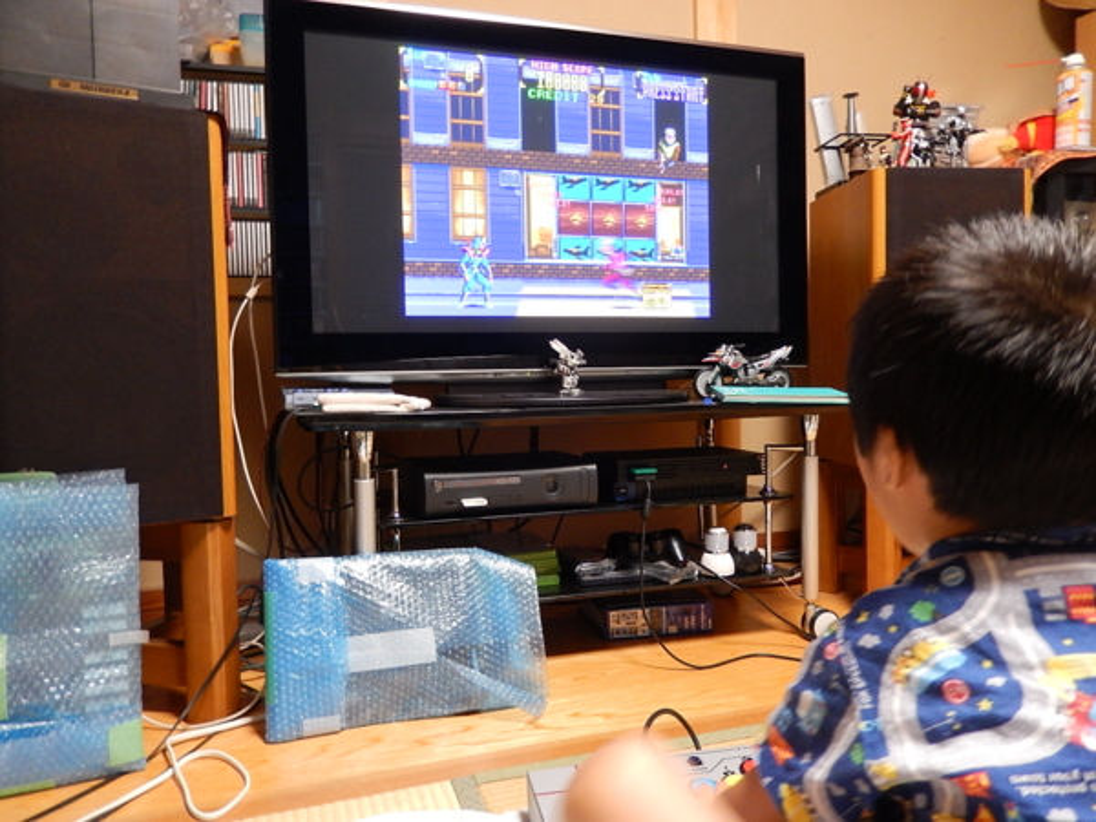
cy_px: 411
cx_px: 548
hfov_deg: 69.4
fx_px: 792
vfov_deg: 54.9
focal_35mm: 25
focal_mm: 4.5
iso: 400
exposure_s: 1/10
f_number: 3.4
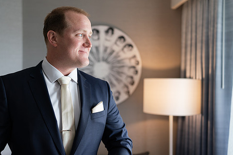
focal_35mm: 44
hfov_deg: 44.4
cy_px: 84
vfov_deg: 30.5
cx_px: 98
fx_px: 285
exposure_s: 1/250
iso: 160
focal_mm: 35
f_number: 1.4
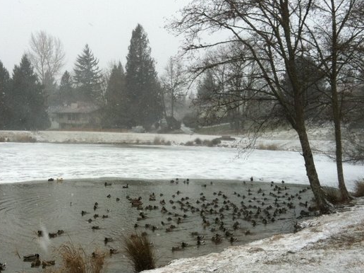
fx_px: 641
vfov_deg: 23.9
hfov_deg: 31.5
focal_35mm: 61
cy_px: 174
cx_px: 128
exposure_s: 1/616
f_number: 2.8
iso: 80
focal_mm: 3.85
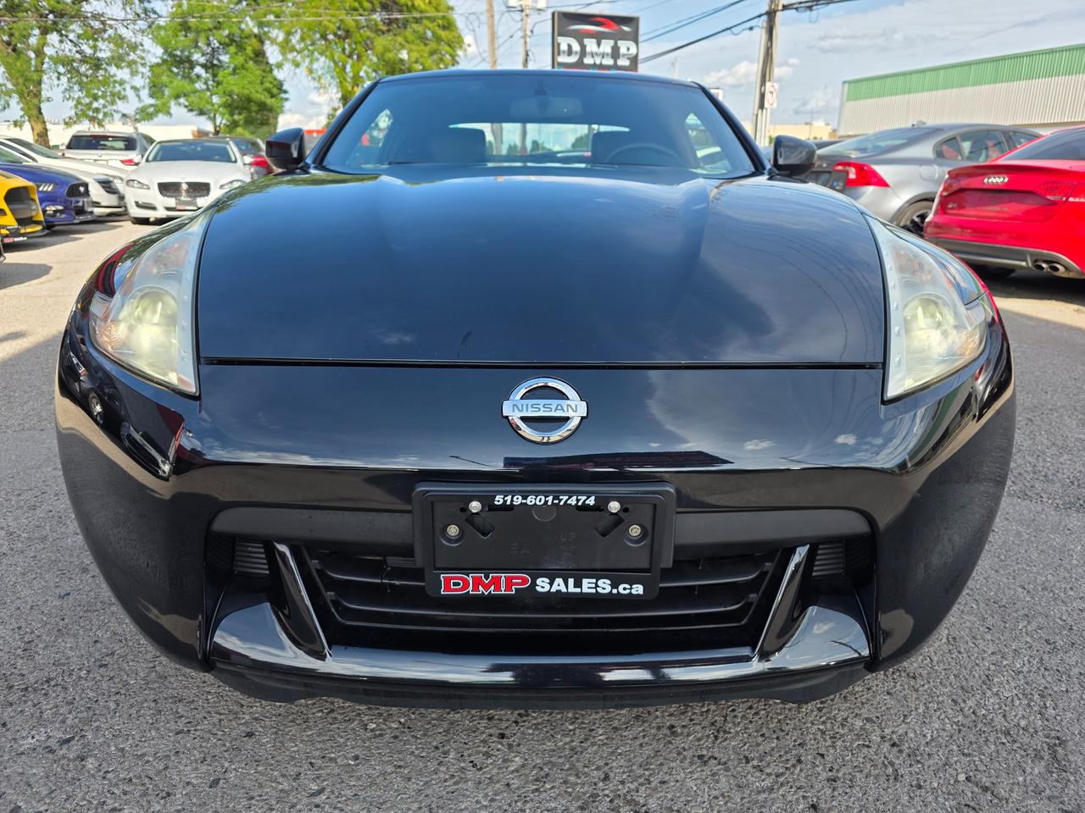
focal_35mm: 23
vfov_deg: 58.9
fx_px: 721
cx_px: 542
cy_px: 406
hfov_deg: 73.9
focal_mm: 6.3
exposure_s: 1/2116
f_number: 1.7
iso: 80
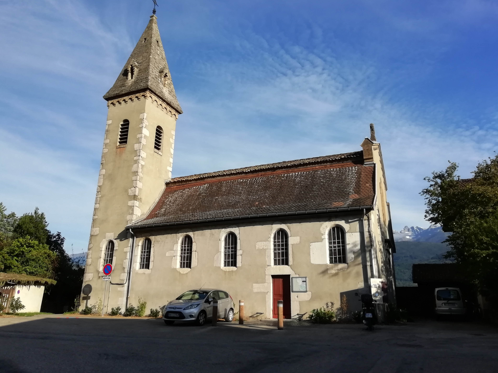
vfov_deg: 53.1
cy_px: 186
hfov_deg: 67.3
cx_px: 249
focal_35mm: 26
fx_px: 374
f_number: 2.2
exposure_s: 1/1353
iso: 50
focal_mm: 3.46
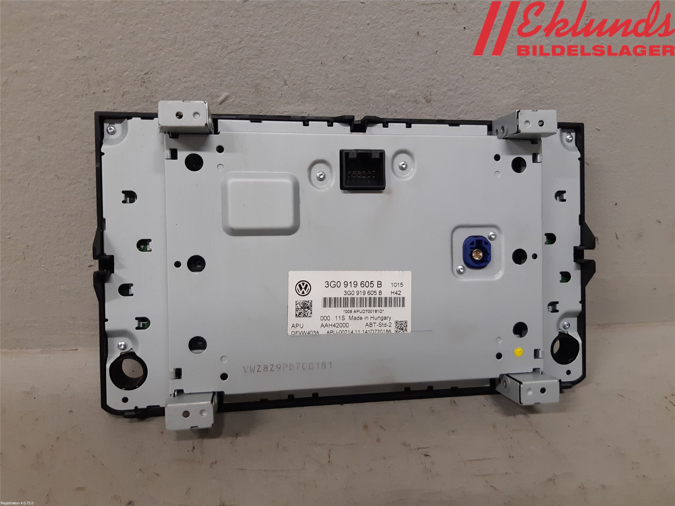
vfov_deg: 53.1
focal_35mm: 26
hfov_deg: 67.3
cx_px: 338
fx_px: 507
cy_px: 253
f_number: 1.7
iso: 160
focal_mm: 3.93
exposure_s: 1/60
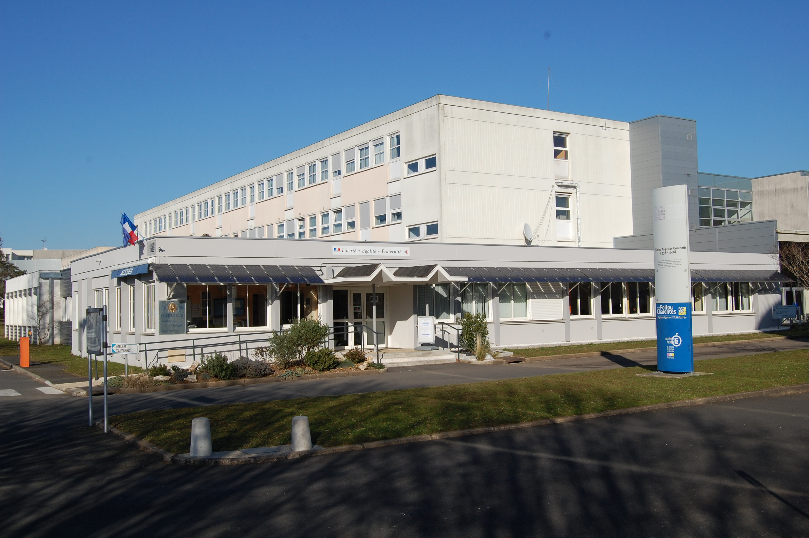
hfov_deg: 53.2
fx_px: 808
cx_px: 404
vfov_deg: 36.8
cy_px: 269
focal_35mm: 36
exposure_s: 1/400
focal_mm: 24
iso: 200
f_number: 10
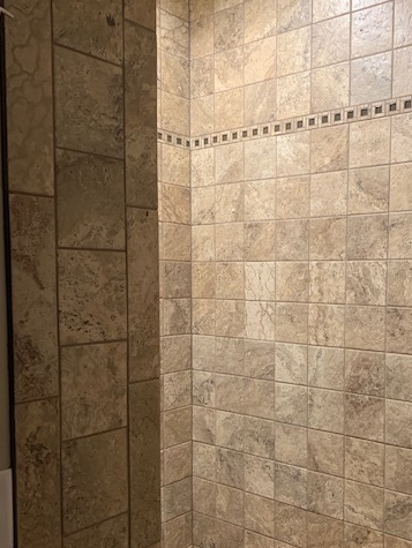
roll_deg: -0.1
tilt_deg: -3.2
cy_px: 316
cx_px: 272
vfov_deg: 52.4
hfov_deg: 40.3
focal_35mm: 35
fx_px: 555
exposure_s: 1/40
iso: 320
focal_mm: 4.25
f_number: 1.8
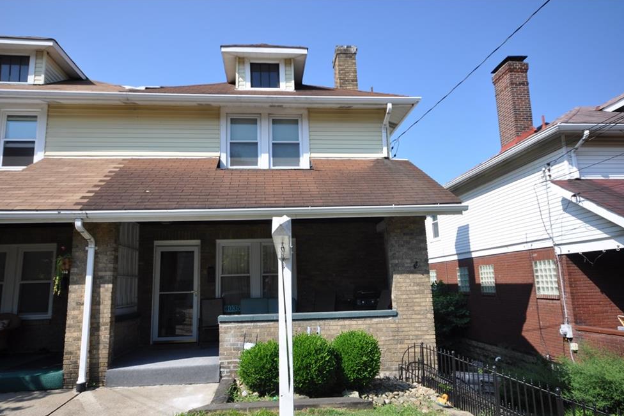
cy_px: 215
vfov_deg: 57.2
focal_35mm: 22
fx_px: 381
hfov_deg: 78.6
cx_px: 302
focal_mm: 14
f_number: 8
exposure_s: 1/250
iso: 200
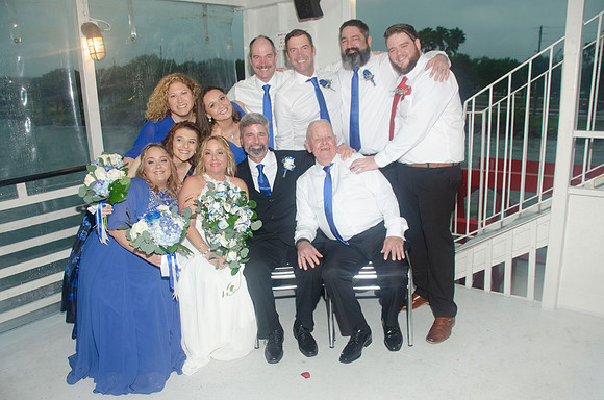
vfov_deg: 47.7
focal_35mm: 27
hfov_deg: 67.5
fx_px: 452
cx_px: 302
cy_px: 200
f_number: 5.6
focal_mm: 18
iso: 400
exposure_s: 1/100
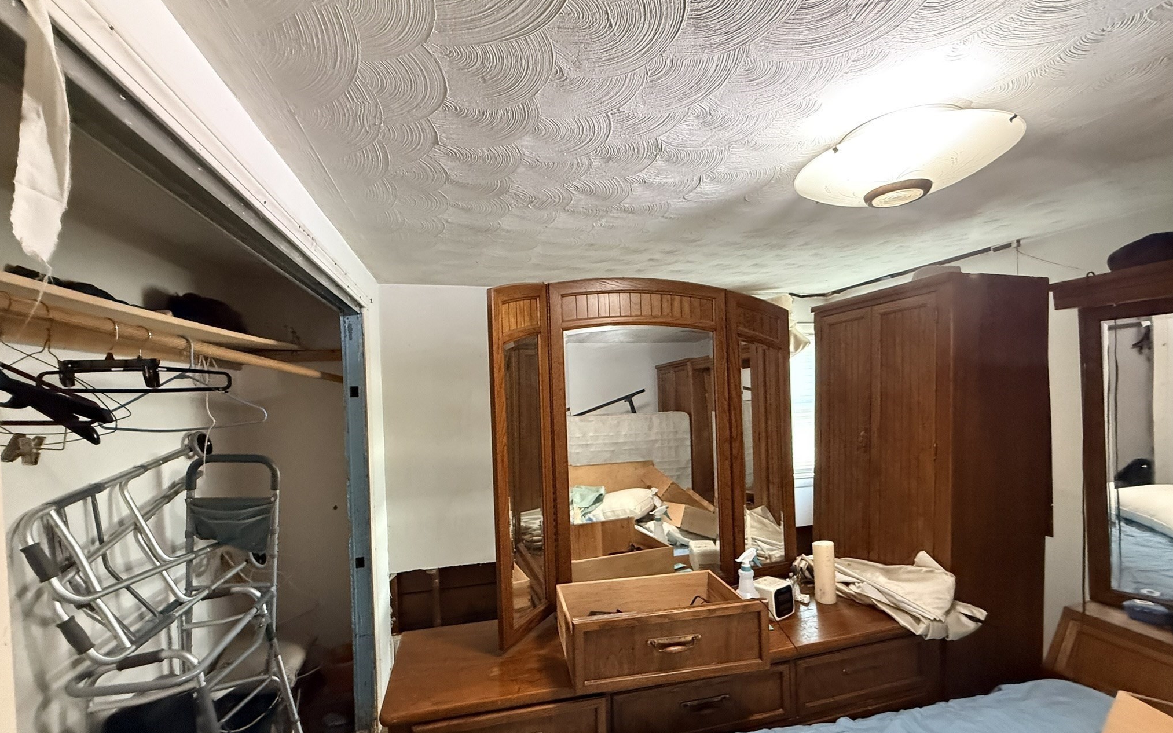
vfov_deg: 74.6
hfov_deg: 101.5
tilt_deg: +0.2
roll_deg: +1.3
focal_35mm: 15
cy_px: 404
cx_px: 582
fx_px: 479
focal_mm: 2.22
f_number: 2.2
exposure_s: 1/60
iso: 800
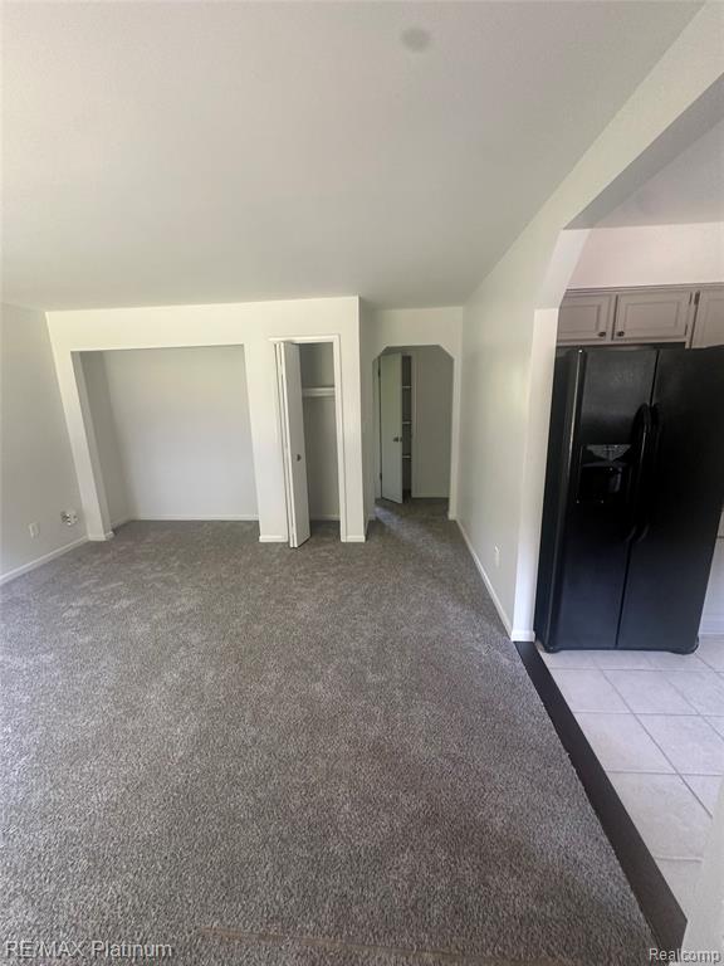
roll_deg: +1.1
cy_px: 483
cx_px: 362
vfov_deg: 102.1
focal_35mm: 14
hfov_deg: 85.7
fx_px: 390
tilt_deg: -13.4
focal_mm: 2.22
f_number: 2.2
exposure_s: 1/89
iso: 320
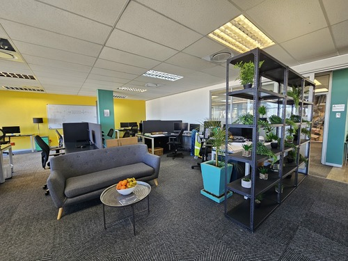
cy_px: 130
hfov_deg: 106.2
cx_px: 174
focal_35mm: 13
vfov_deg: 89.9
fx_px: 131
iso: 125
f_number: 2.2
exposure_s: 1/50
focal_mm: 2.2
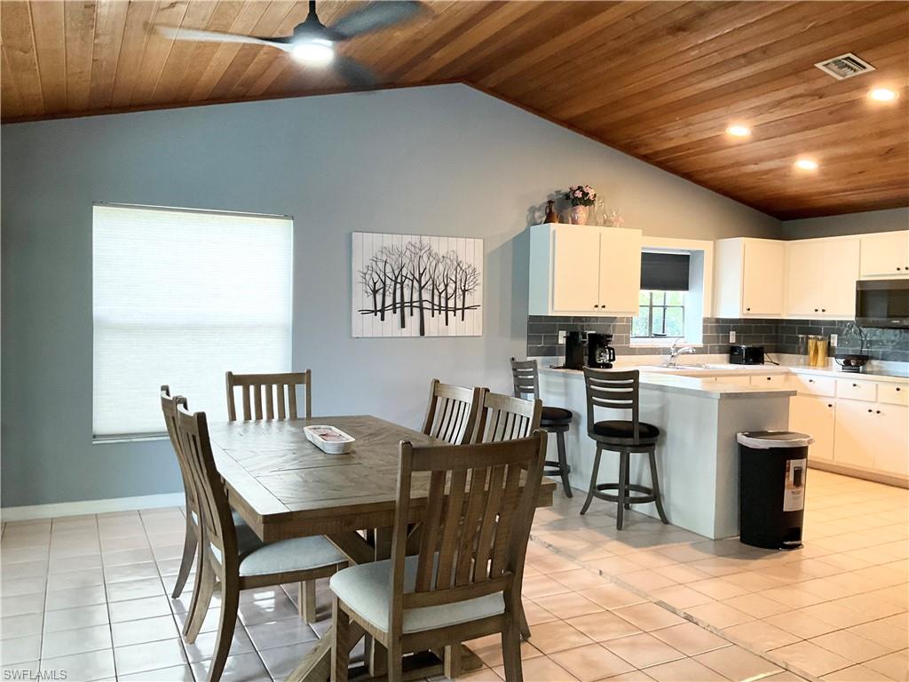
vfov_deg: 48.2
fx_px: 762
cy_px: 341
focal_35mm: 29
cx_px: 454
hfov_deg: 61.7
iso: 160
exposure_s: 1/60
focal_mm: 3
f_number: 1.8
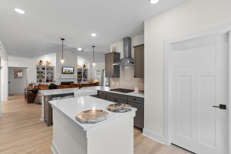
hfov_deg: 100.4
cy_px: 77
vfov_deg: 77.3
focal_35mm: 15
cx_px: 116
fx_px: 96
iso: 100
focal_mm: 10
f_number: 4.5
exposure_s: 1/8
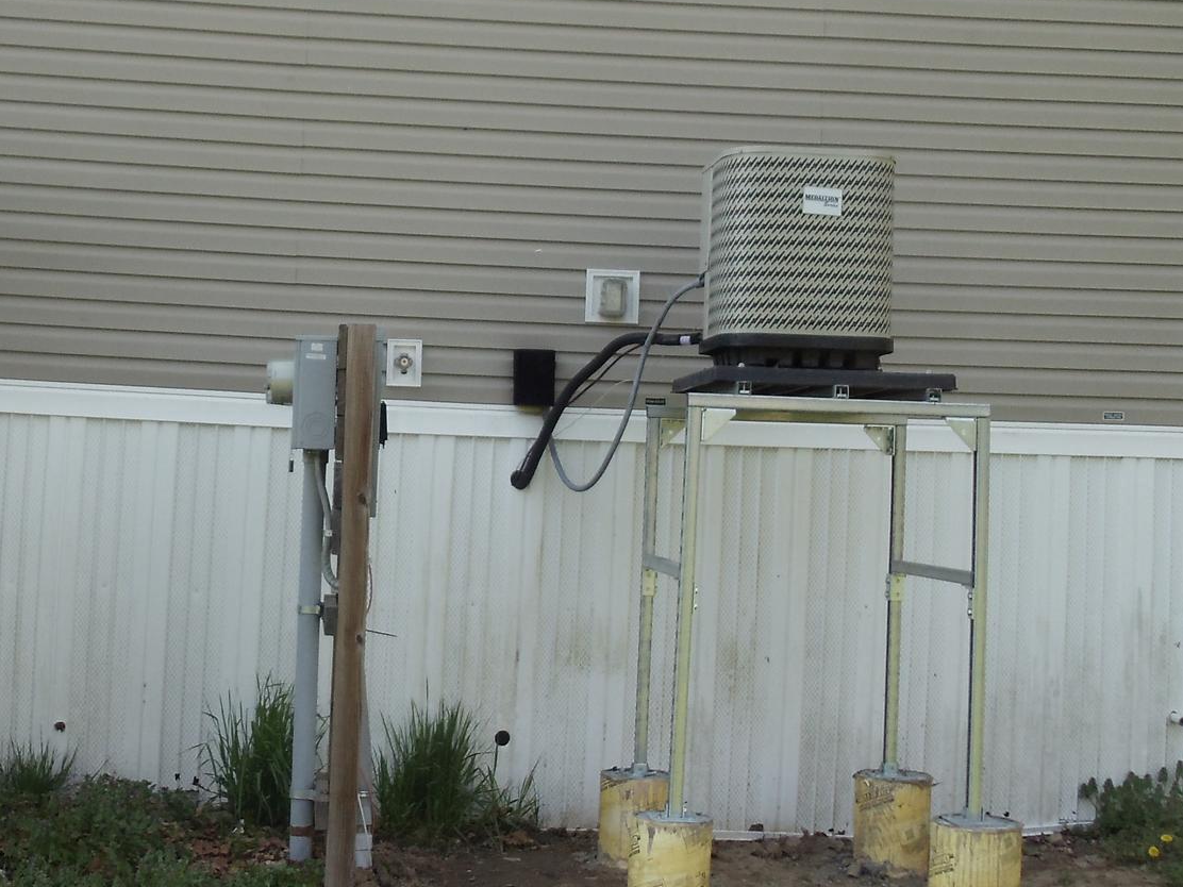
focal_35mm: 81
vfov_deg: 18.2
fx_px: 2768
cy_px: 342
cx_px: 389
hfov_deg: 24.0
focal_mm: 6
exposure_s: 1/400
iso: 100
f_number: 3.5
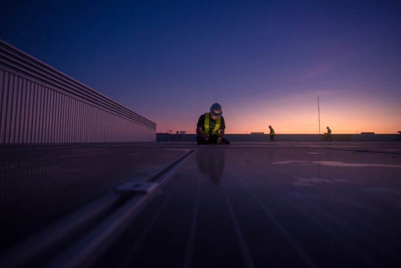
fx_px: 189
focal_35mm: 17
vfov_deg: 70.4
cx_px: 200
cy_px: 134
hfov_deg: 93.3
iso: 800
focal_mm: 17
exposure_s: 1/50
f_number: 4
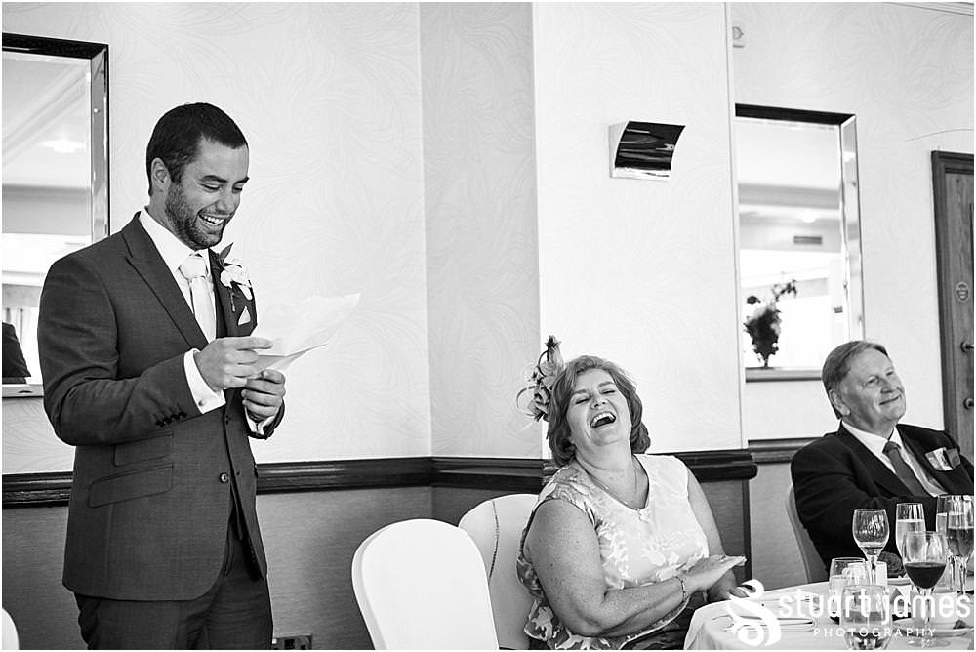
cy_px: 326
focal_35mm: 53
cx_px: 488
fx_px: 1438
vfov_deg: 25.6
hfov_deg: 37.5
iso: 1250
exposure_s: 1/400
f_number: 2.5
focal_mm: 35
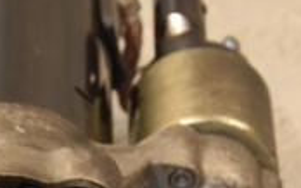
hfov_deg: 6.0
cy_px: 188
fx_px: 2857
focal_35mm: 348
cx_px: 54
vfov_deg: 3.8
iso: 800
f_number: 6.3
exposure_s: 1/200
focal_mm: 66
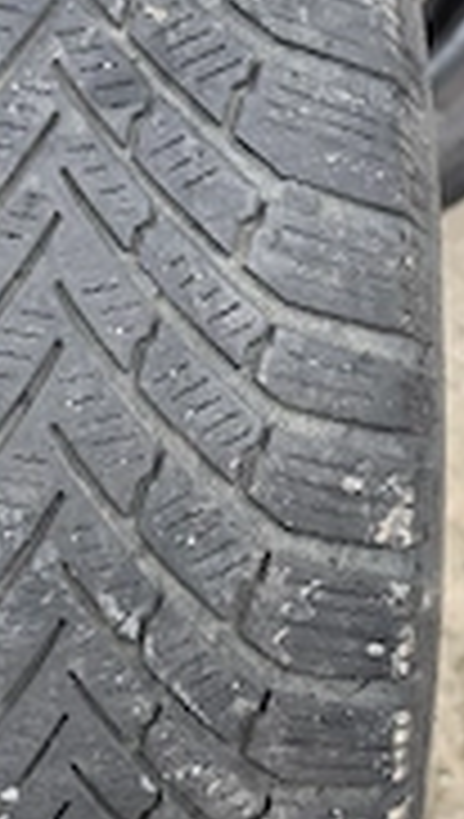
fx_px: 1197
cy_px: 414
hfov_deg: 21.9
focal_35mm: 55
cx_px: 176
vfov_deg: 37.8
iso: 40
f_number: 1.4
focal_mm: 6.5
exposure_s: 1/182
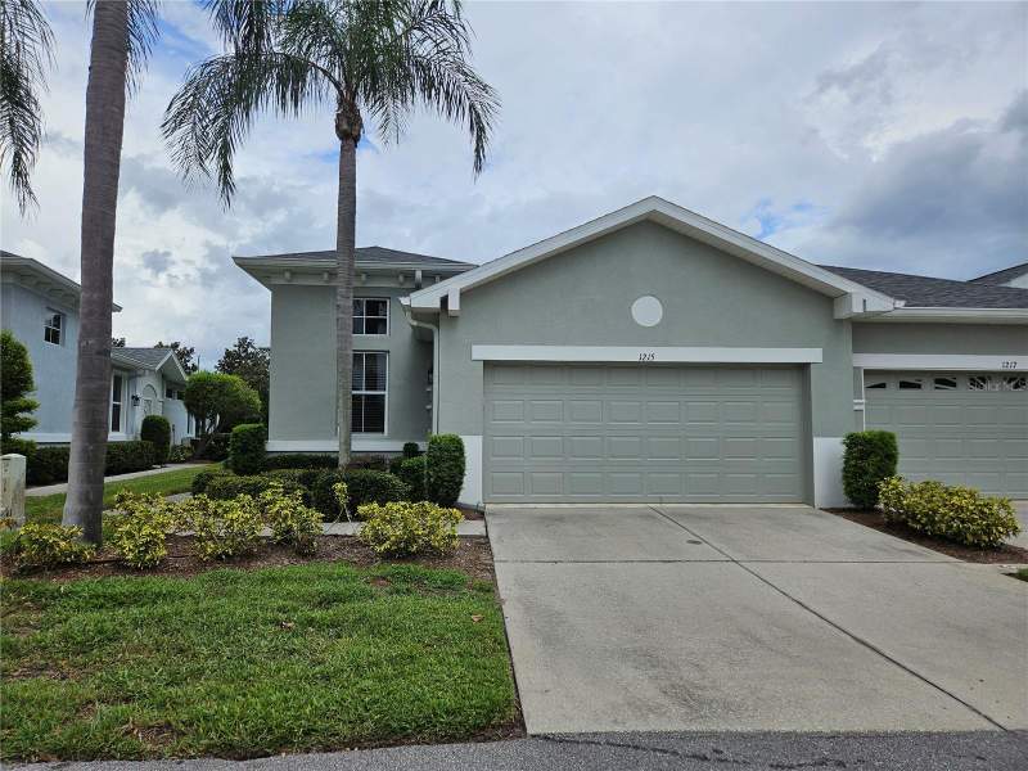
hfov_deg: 73.9
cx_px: 514
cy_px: 386
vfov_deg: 58.9
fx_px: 683
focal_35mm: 23
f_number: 1.8
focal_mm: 5.4
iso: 25
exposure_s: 1/1597
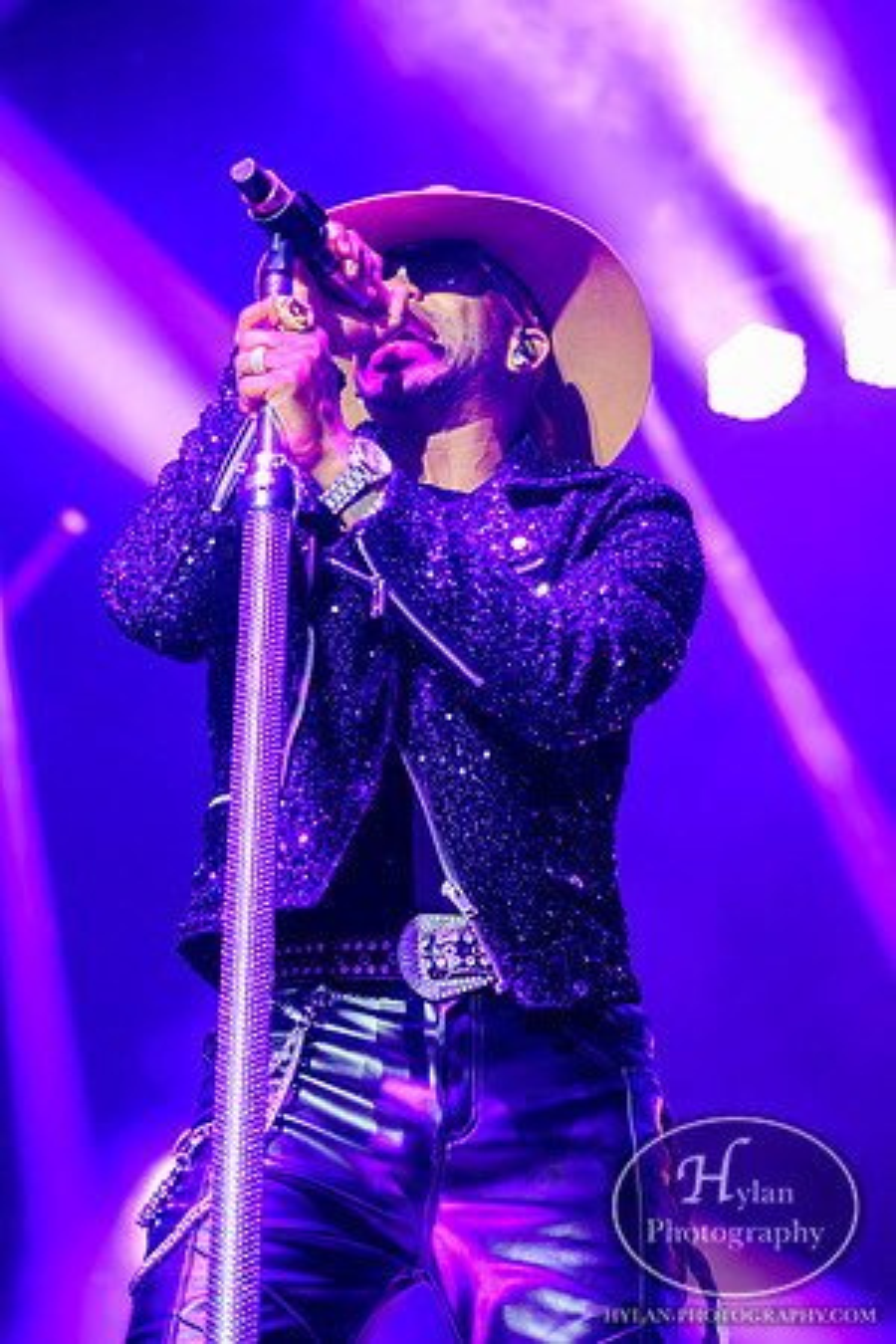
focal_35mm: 79
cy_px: 672
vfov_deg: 25.7
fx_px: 2949
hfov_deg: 17.3
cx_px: 448
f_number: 4
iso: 2200
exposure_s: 1/125
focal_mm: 79
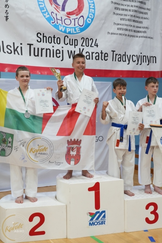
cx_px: 81
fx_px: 290
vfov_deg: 45.4
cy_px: 122
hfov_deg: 31.2
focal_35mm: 43
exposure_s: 1/30
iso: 800
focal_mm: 43
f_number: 8
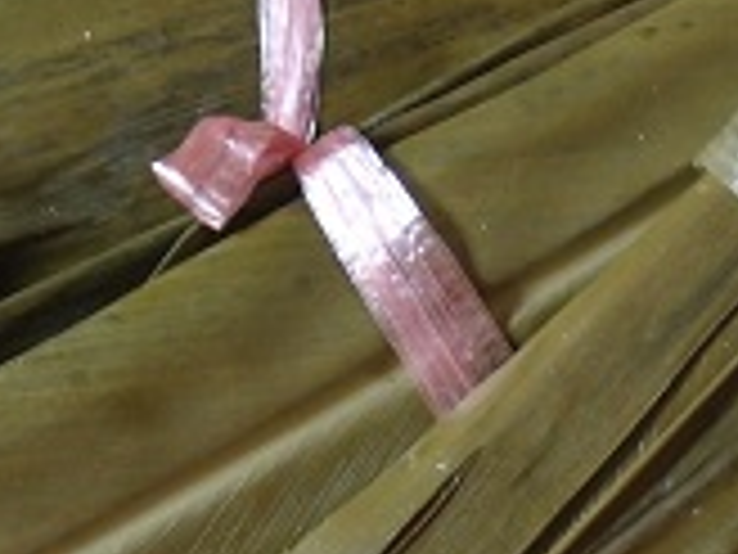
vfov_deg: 10.8
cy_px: 507
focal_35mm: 137
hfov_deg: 14.4
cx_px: 536
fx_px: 2921
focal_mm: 8.99
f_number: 2
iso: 200
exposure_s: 1/20
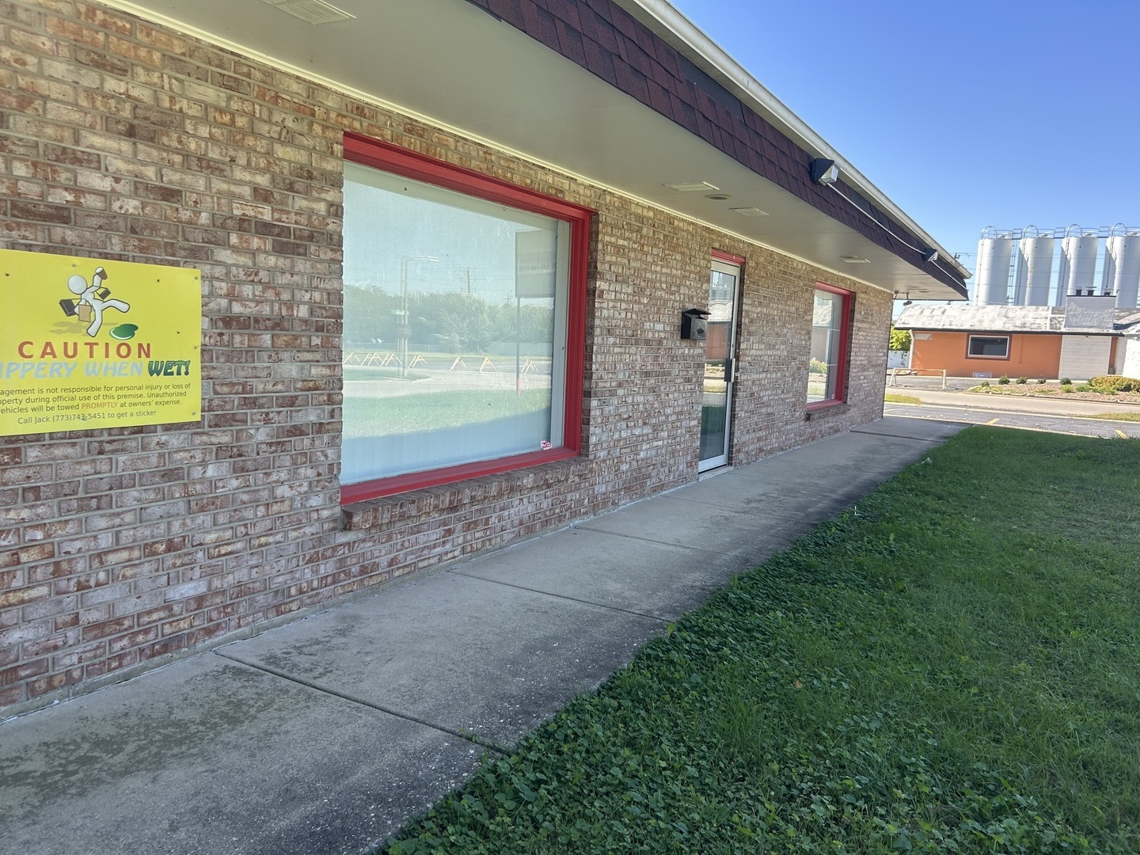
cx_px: 570
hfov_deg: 67.3
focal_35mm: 26
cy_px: 428
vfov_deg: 53.1
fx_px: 856
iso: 50
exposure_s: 1/763
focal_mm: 5.7
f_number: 1.5
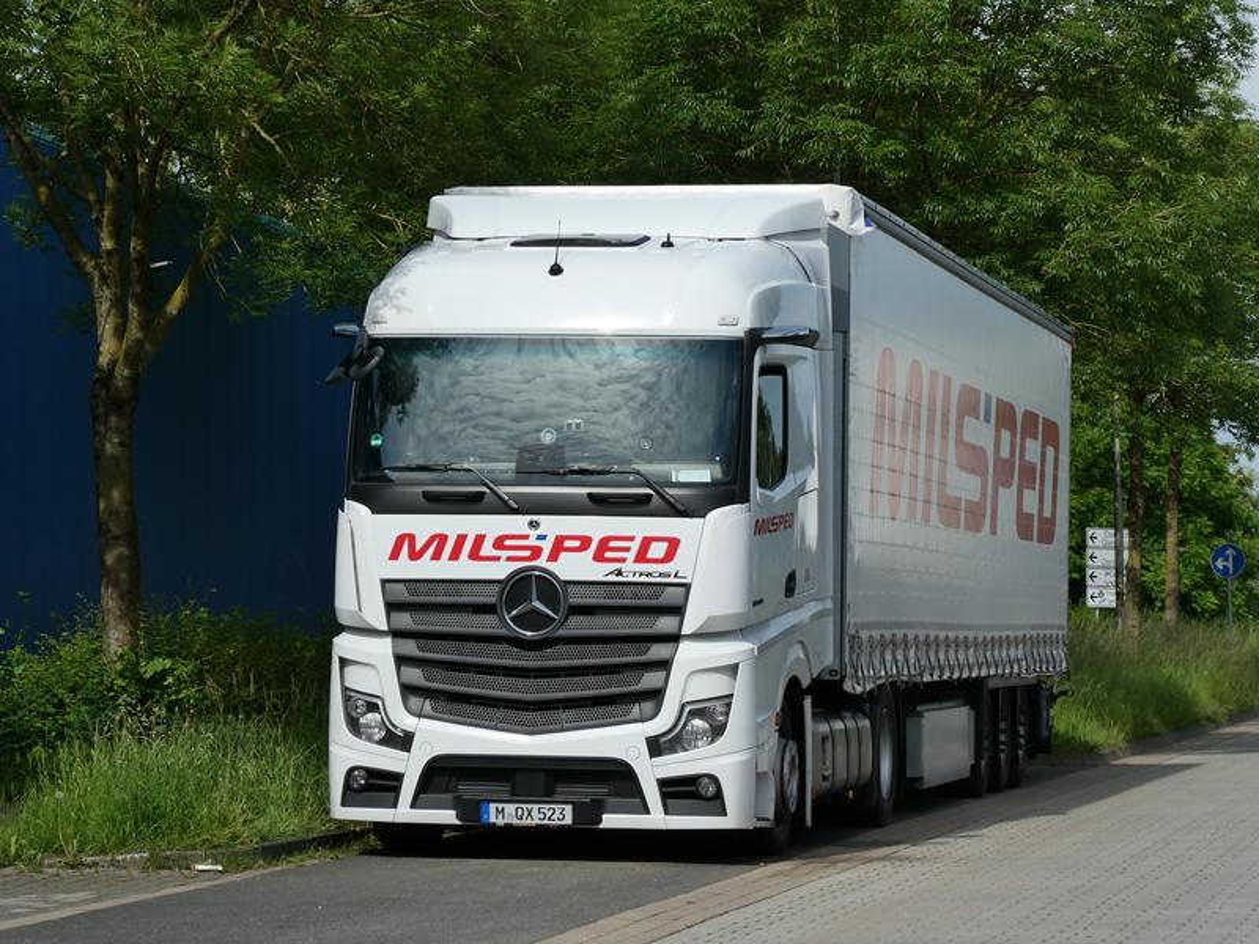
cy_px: 472
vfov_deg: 12.0
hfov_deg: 15.9
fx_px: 4510
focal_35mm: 124
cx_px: 630
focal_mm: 22.3
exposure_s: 1/640
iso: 80
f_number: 5.2
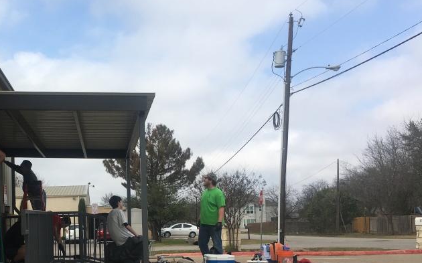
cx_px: 82
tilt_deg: +2.2
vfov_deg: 25.4
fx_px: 575
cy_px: 207
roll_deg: +2.5
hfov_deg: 38.7
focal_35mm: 50
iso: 25
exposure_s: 1/1832
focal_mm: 4.15
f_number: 2.2
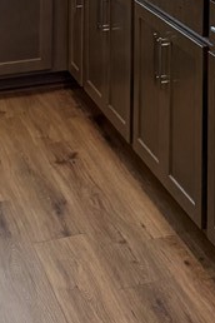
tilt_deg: -1.3
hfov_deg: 13.5
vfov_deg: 17.9
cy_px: -190
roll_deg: -0.3
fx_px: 887
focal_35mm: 99
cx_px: 250
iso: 125
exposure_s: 1/120
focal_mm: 6.76
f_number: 1.78
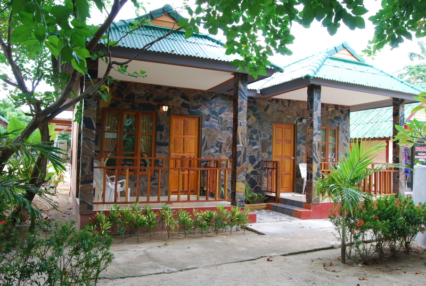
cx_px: 213
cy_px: 143
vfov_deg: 45.8
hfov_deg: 64.5
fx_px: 338
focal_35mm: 28
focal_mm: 19
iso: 200
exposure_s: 1/15
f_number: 11
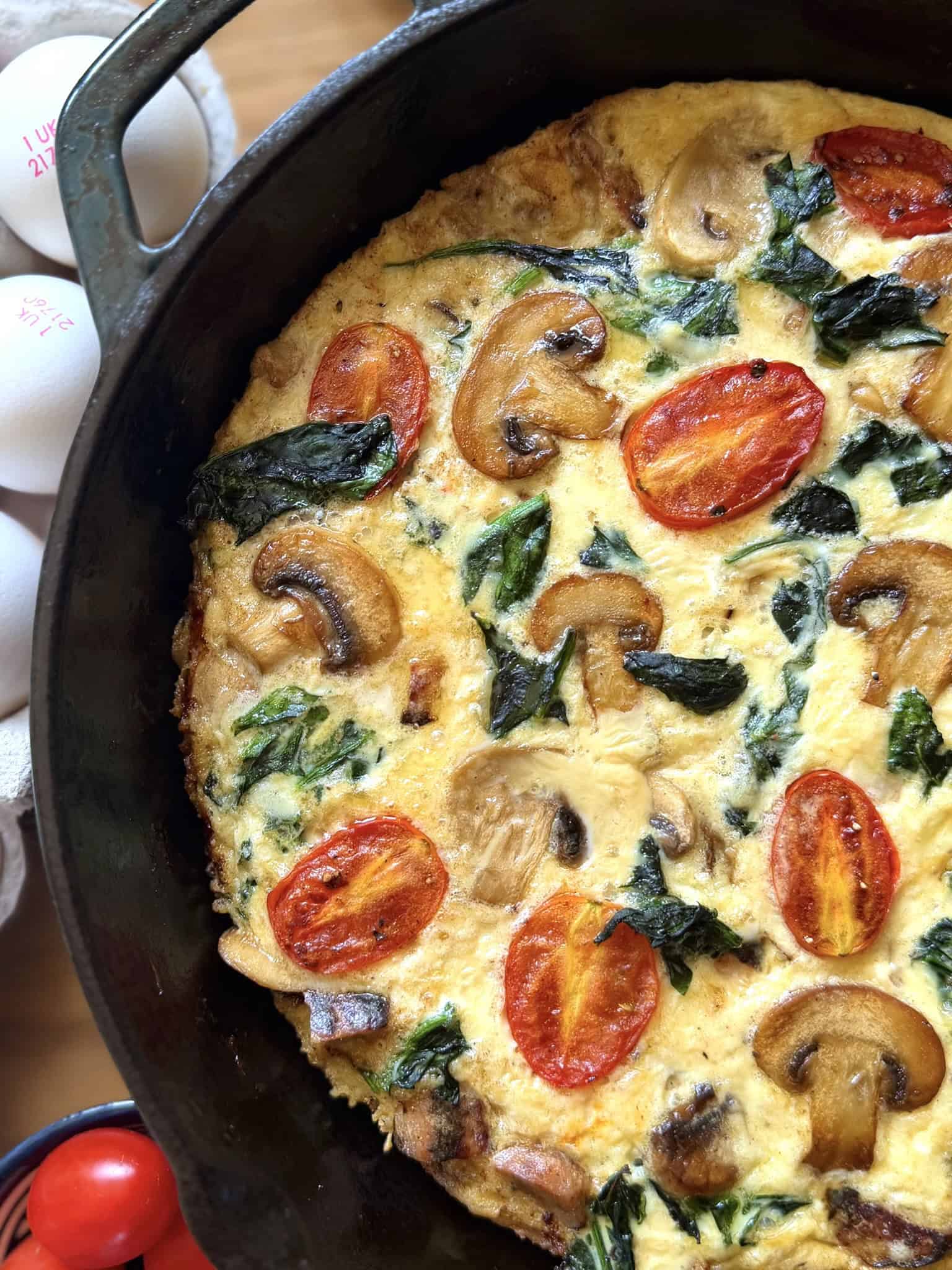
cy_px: 635
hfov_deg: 56.8
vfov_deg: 71.6
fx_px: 880
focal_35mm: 24
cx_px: 476
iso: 50
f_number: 1.8
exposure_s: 1/135
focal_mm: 6.8
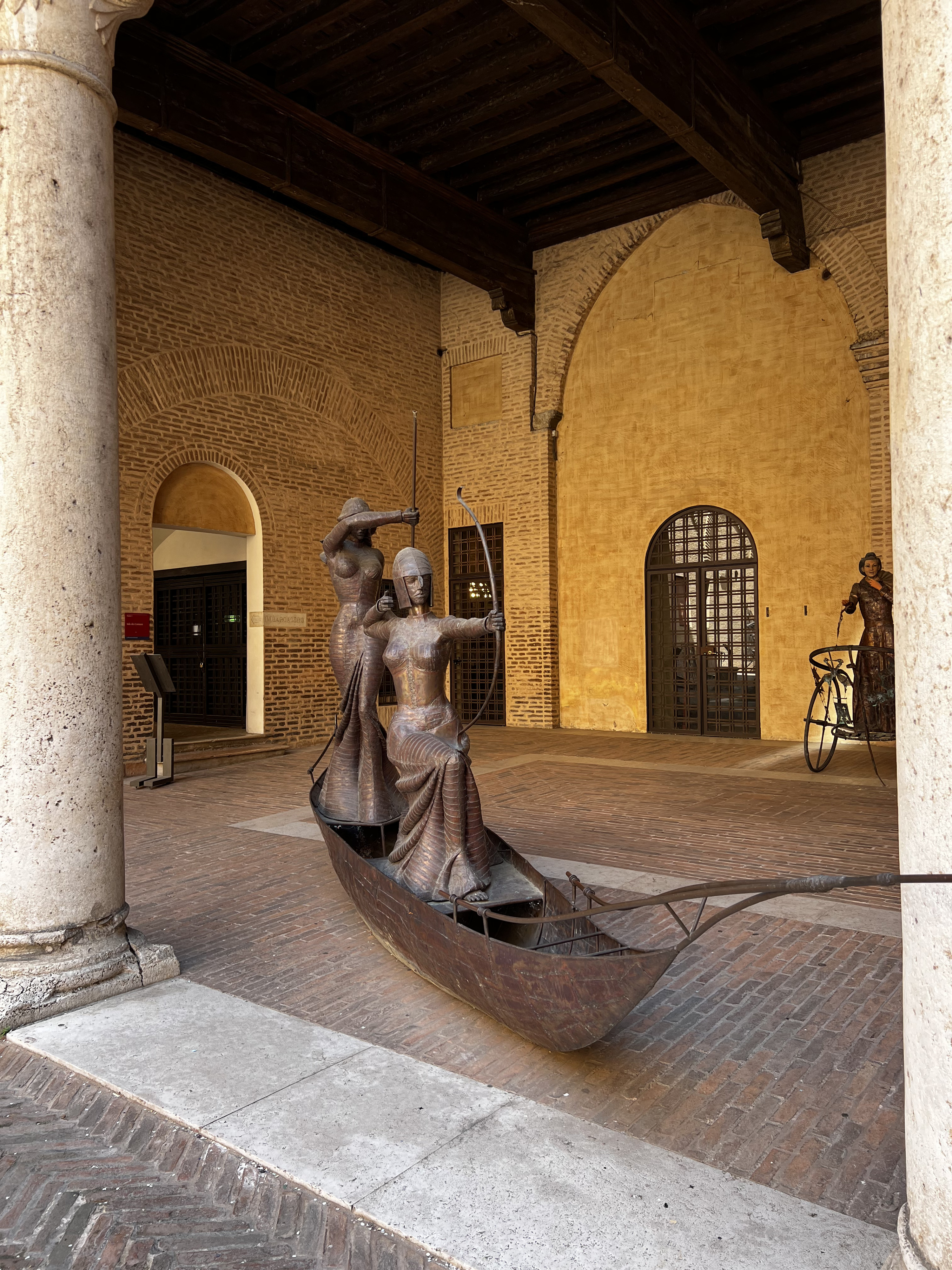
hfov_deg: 53.1
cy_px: 635
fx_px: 953
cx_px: 476
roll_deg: +0.0
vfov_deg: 67.3
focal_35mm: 26
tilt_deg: +2.9
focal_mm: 5.7
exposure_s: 1/121
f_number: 1.5
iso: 40
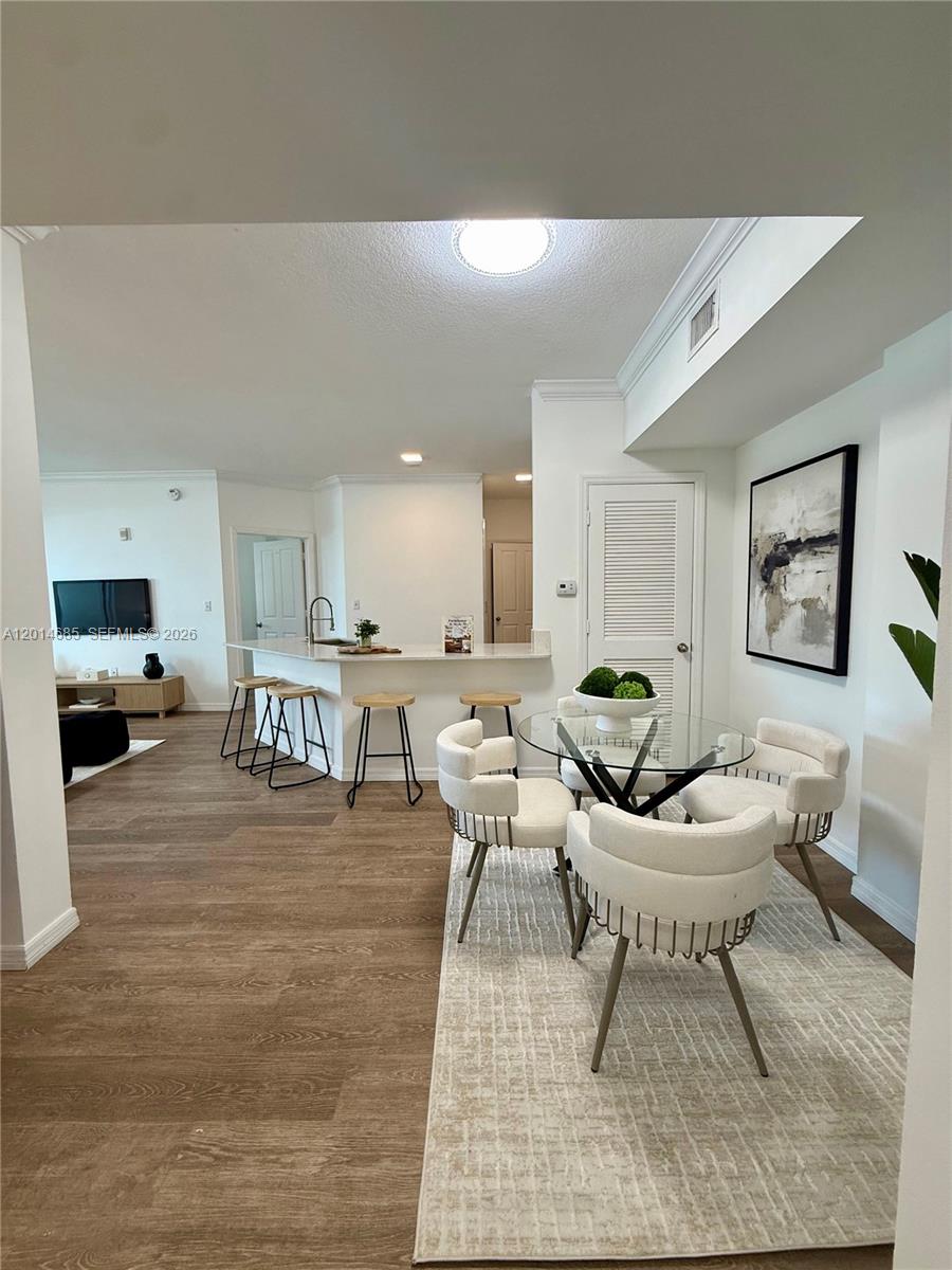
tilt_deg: -2.7
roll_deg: +0.5
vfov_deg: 102.1
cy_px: 635
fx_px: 513
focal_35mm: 14
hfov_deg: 85.7
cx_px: 476
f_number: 2.2
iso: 125
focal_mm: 2.22
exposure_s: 1/120
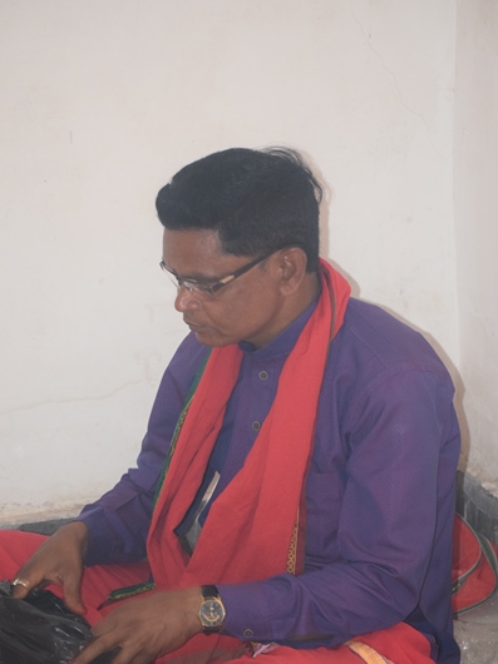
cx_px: 248
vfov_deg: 14.7
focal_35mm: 134
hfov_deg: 11.1
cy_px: 371
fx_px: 2572
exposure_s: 1/60
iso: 1800
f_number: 4.8
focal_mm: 82
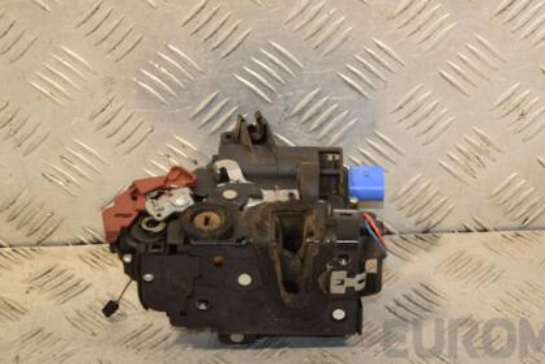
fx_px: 1696
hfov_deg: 18.2
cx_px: 359
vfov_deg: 12.2
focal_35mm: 112
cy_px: 164
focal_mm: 52
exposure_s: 1/200
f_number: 6.3
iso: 800
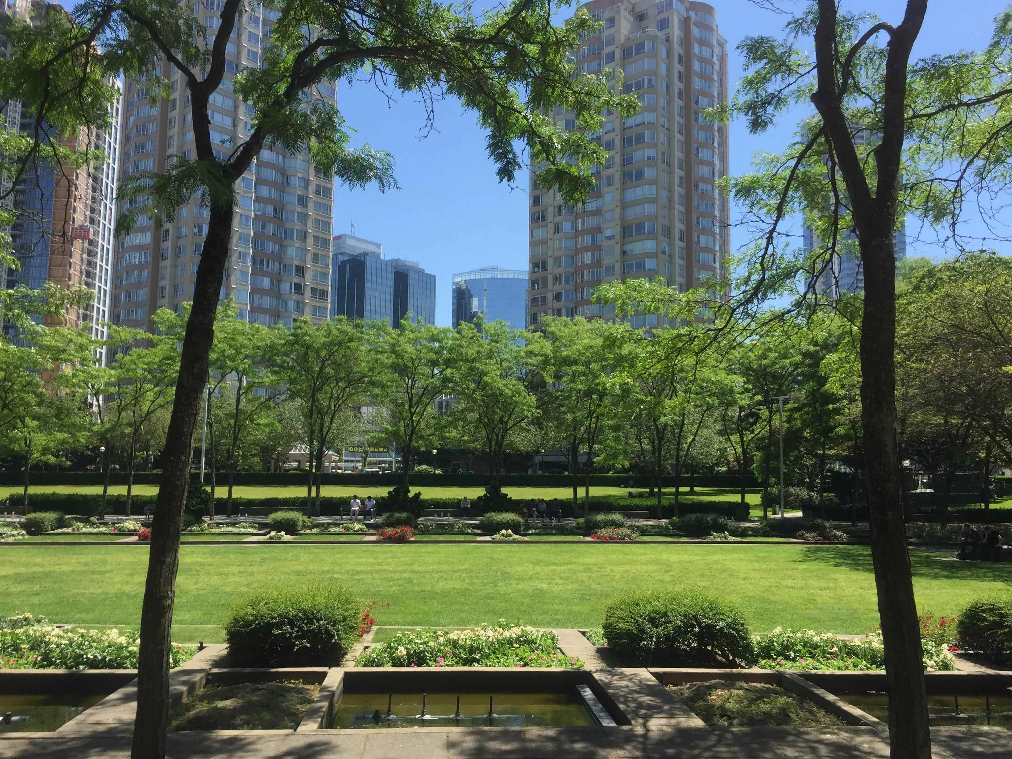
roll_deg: -1.1
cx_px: 506
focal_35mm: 29
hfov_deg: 61.7
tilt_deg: +9.7
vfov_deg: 48.2
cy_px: 380
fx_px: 848
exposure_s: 1/1364
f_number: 2.2
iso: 32
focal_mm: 4.15
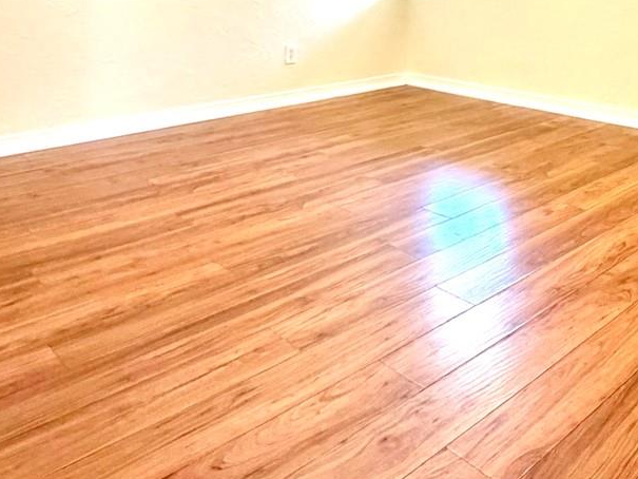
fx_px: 682
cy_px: -92
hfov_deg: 49.6
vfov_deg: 32.2
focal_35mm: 37
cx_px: 400
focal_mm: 2.22
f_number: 2.2
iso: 320
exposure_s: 1/90
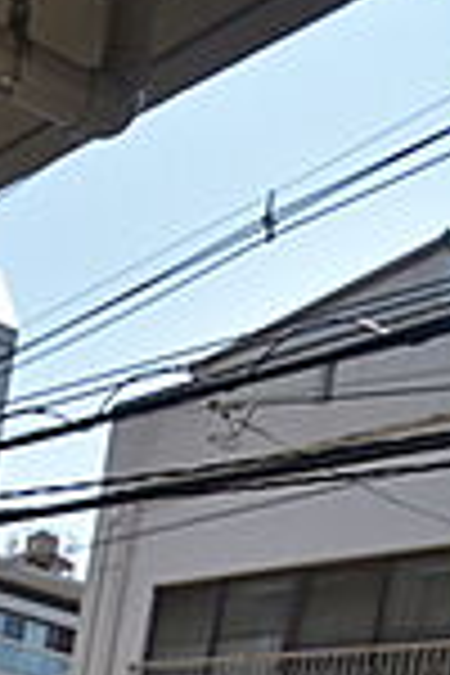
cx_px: -202
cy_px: 904
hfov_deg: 23.3
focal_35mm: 48
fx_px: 900
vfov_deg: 30.8
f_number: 3.5
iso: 200
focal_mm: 10
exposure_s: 1/2000
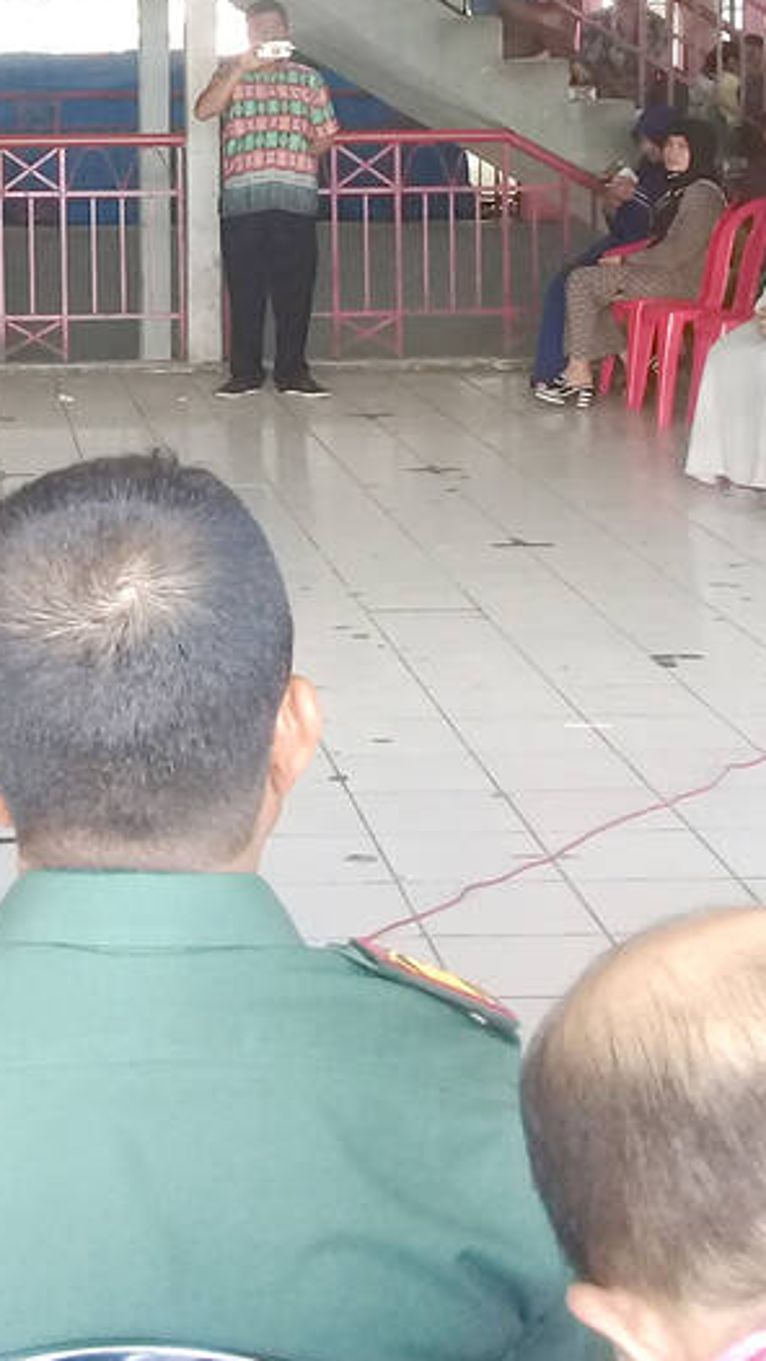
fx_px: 2779
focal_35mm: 77
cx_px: 67
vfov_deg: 26.8
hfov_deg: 15.5
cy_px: 215
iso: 100
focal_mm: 3.3
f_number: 2.2
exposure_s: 1/33
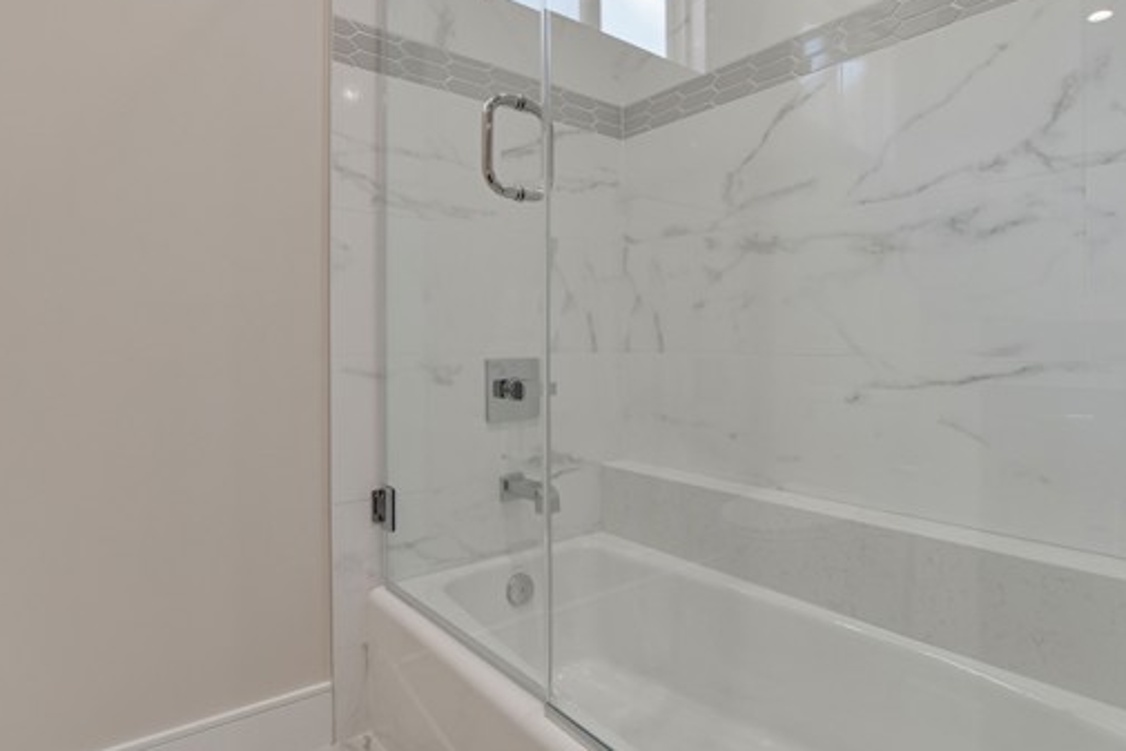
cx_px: 580
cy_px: 338
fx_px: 594
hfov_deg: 86.9
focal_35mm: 19
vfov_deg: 64.4
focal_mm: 10
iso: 400
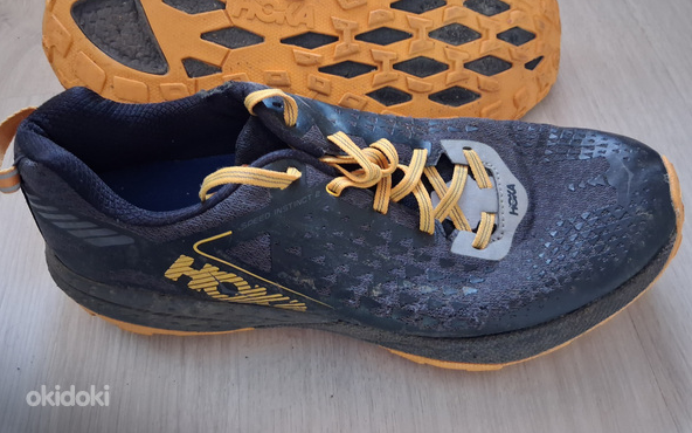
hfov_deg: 64.6
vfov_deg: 42.9
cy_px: 173
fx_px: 547
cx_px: 344
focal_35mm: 29
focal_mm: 4
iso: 1000
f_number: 1.8
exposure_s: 1/24
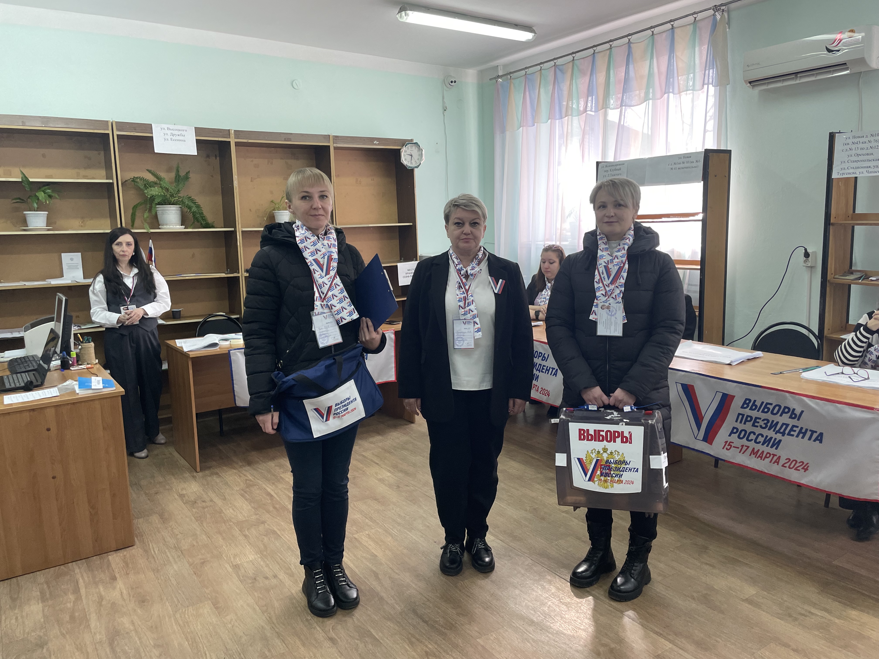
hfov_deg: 67.3
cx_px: 440
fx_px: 660
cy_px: 330
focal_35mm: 26
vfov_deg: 53.1
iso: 125
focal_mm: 4.2
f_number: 1.6
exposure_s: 1/100
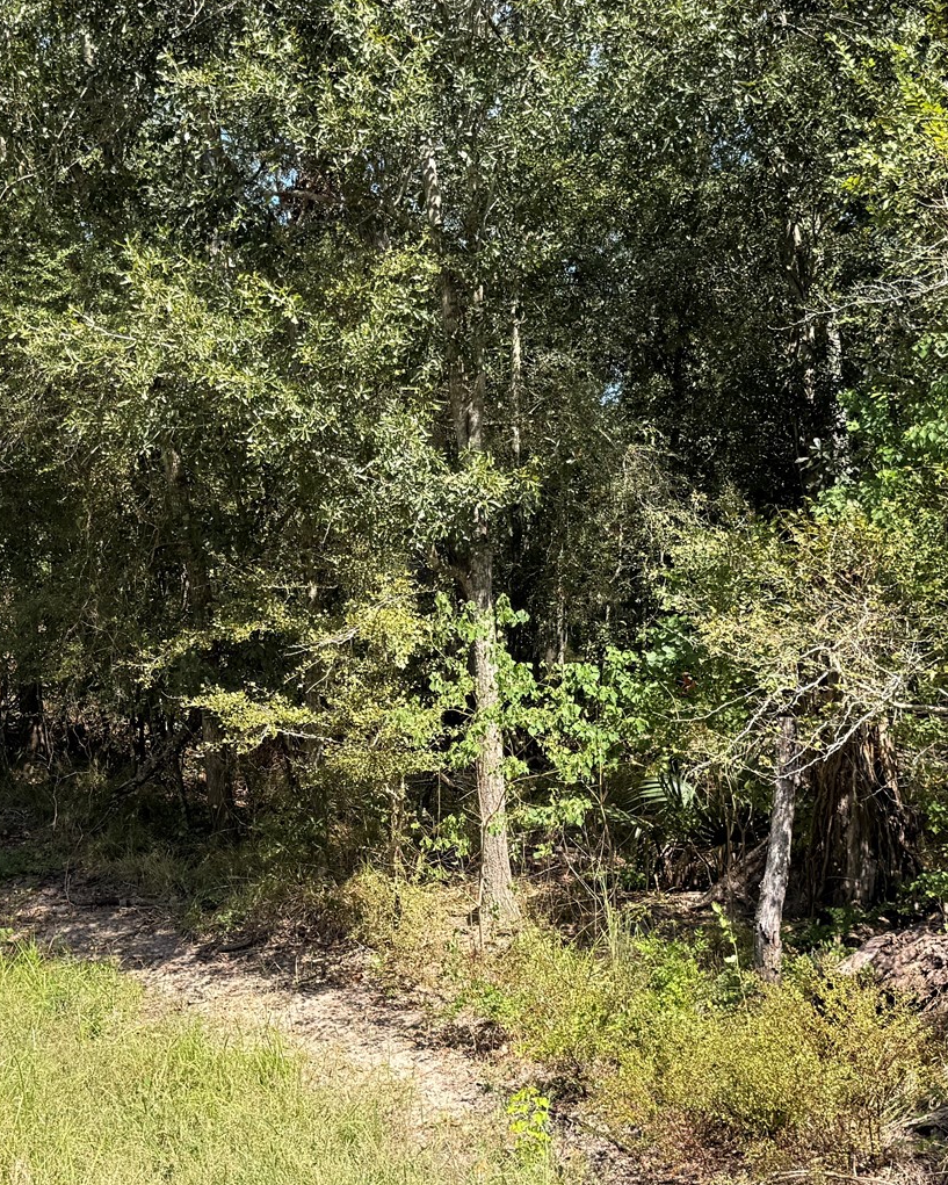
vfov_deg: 39.5
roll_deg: -0.5
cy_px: 528
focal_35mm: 47
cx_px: 340
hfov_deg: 31.9
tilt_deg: +1.2
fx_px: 1648
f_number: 1.78
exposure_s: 1/1337
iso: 80
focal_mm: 6.76
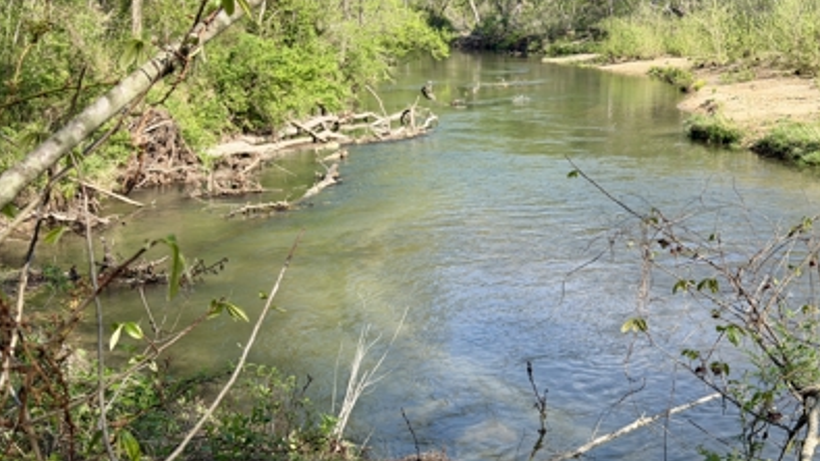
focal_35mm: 53
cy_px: 206
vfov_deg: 22.6
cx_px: 409
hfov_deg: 39.2
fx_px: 1152
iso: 64
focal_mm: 6.76
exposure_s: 1/1838
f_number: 1.78
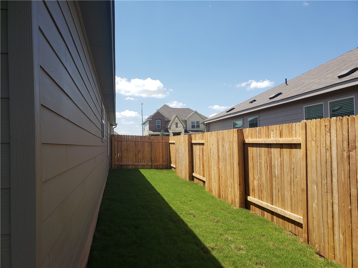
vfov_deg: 53.1
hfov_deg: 67.3
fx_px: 269
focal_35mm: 26
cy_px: 134
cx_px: 179
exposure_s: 1/1118
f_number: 2.4
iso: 50
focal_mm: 4.3
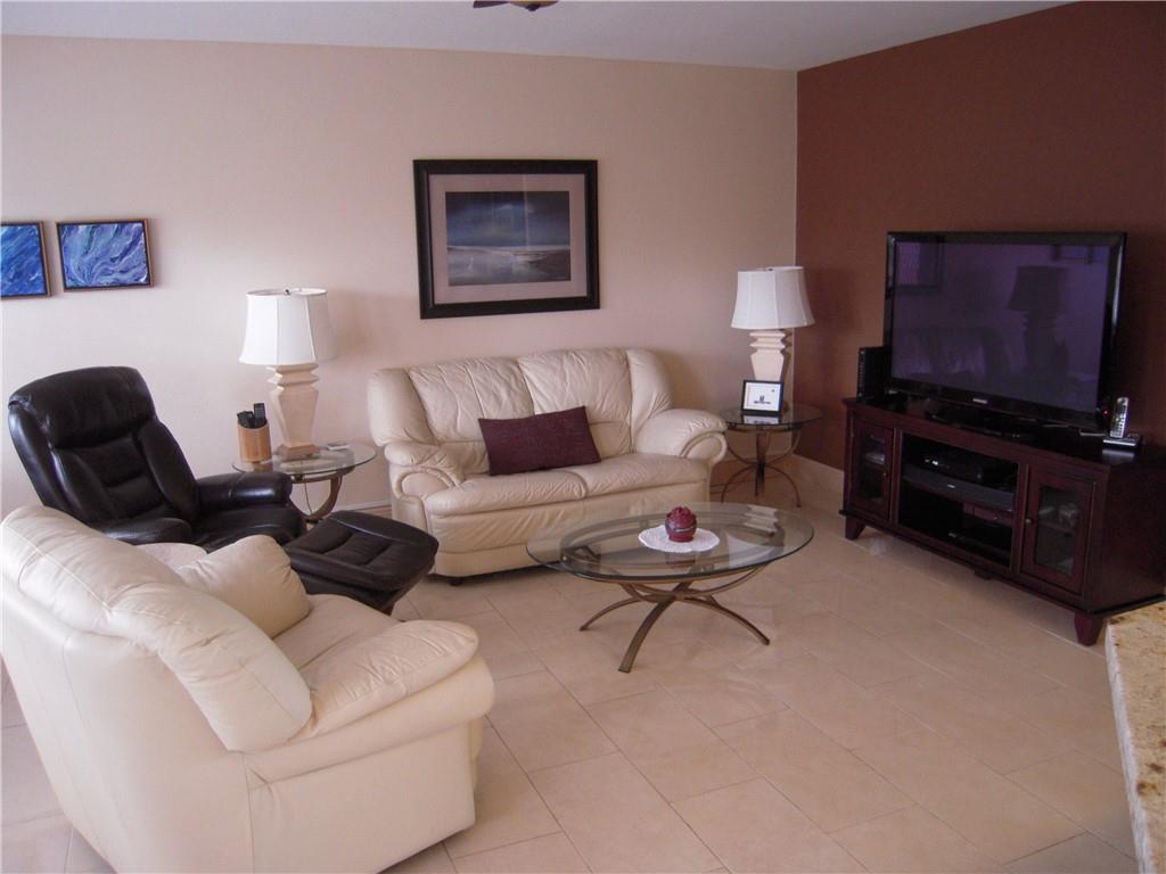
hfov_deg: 63.4
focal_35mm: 28
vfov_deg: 49.7
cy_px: 437
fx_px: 943
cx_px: 583
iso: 400
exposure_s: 1/25
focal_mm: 5
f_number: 2.7
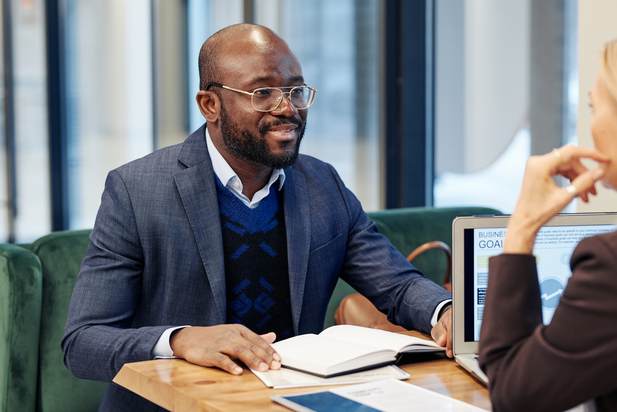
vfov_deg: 15.9
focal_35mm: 86
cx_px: 310
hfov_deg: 23.6
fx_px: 1474
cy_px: 205
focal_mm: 85
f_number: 2.8
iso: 800
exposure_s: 1/200
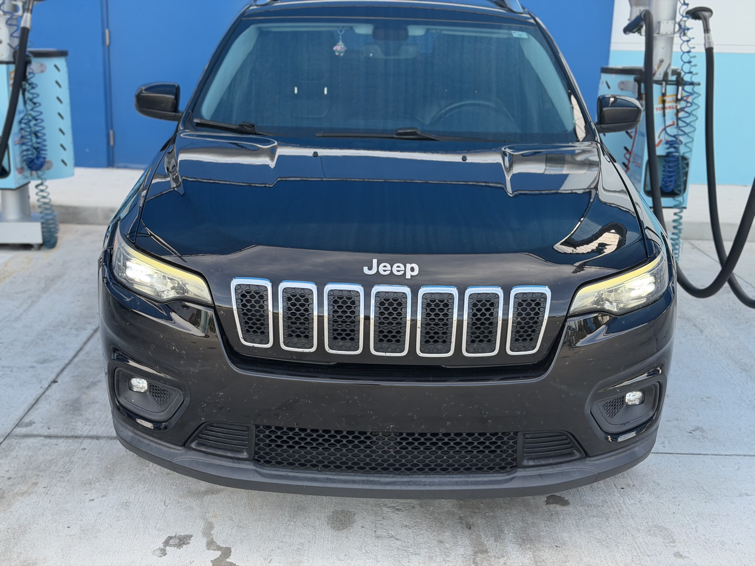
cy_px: 283
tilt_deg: -15.1
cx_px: 378
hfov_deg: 39.7
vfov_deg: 30.3
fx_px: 1047
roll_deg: +1.3
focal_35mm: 48
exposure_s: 1/169
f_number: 1.78
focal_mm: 6.76
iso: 64
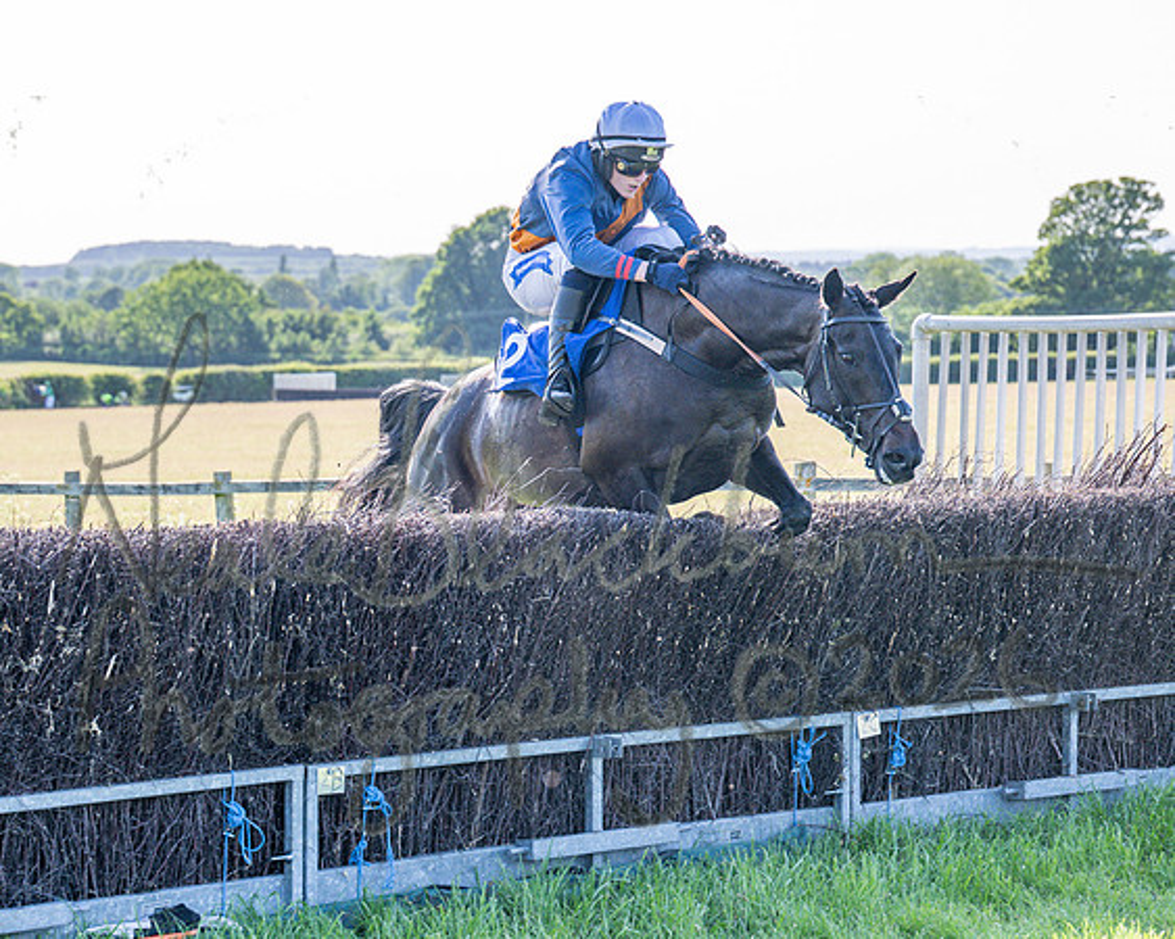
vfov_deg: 15.2
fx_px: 3515
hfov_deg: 19.0
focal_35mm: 101
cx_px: 519
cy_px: 375
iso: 320
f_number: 4
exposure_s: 1/1600
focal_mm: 70
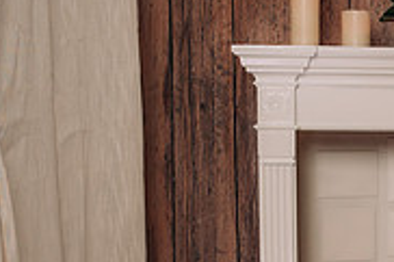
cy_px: 358
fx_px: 1378
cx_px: 503
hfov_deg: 15.5
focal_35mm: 126
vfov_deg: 10.6
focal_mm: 35
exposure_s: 1/100
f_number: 6.3
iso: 100
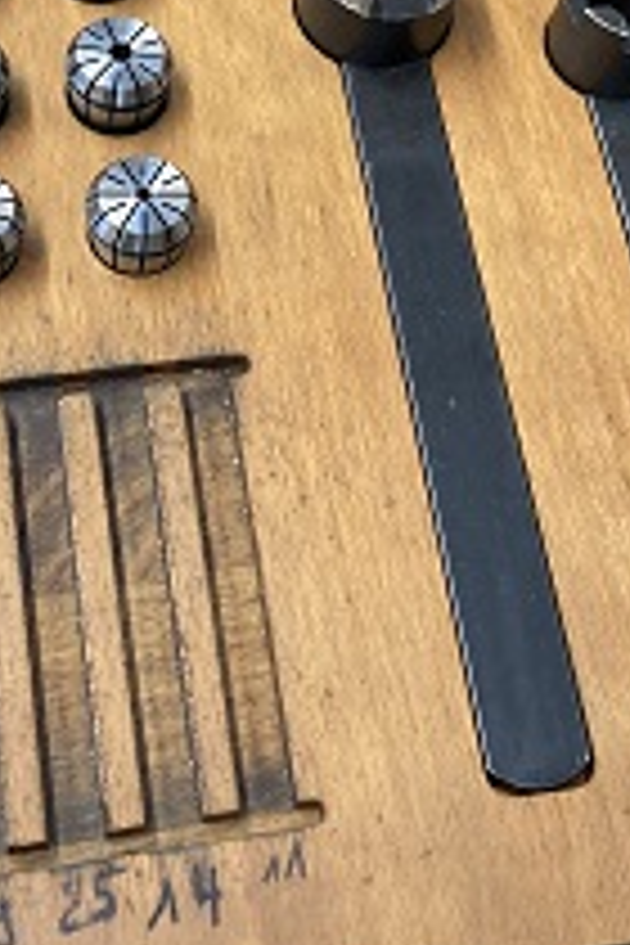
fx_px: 1942
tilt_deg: -54.9
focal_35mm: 74
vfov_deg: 26.2
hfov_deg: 18.4
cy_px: 47
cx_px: 306
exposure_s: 1/50
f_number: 1.8
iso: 64
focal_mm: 3.99
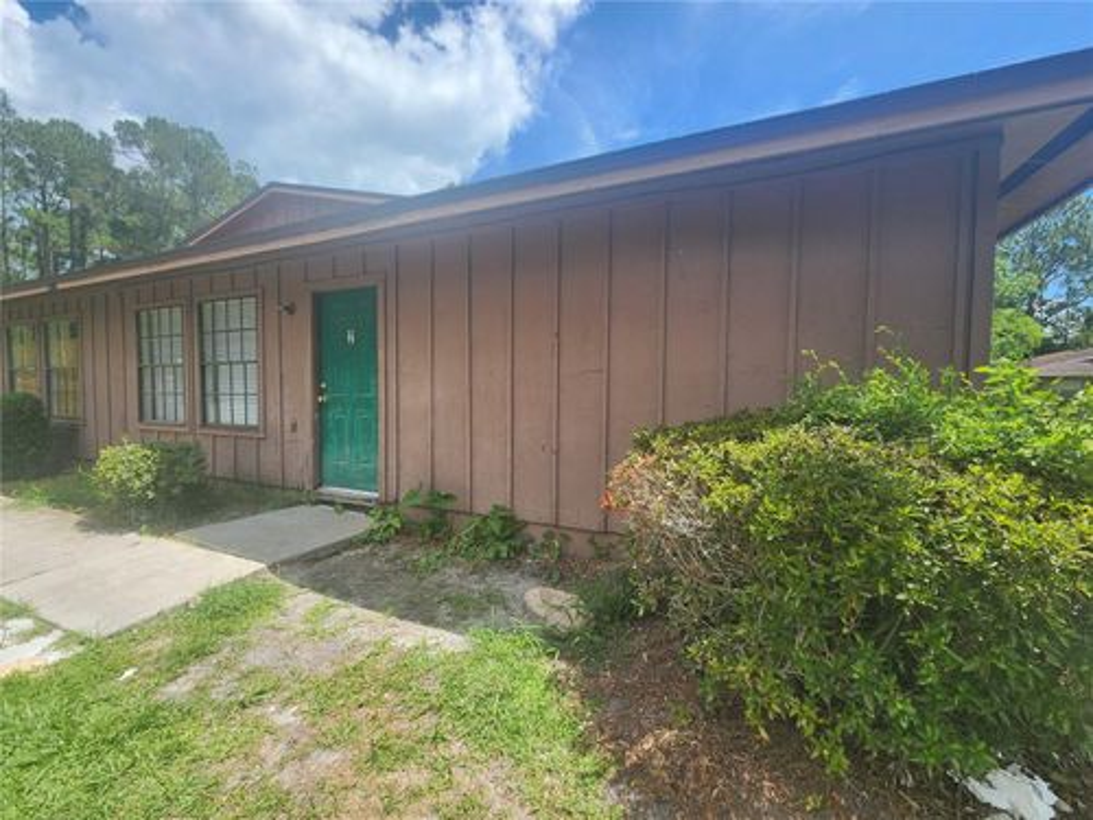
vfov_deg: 89.9
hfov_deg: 106.2
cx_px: 546
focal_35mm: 13
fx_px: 410
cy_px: 410
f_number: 2.2
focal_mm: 2.2
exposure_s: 1/1325
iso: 50
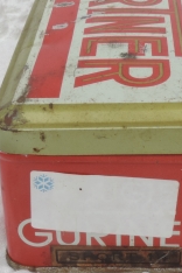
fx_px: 607
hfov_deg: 17.0
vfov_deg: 25.4
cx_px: 131
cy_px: 139
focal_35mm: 80
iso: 80
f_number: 7.8
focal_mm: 5.3
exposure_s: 1/80
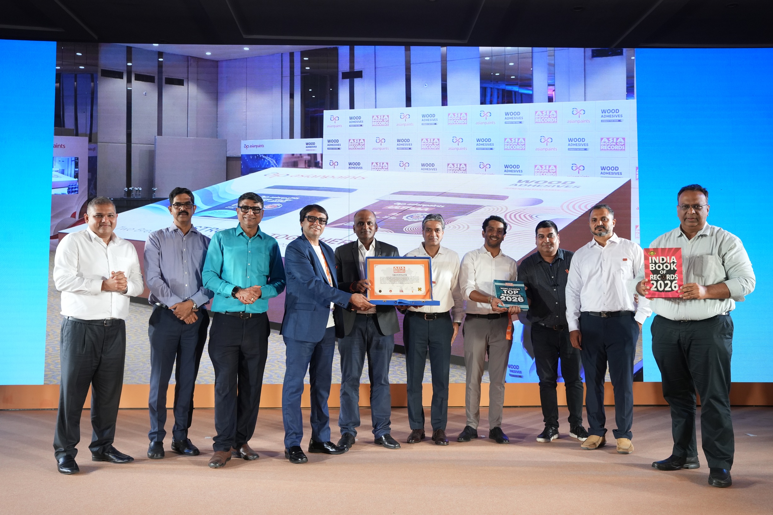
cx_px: 386
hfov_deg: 57.2
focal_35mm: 33
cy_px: 258
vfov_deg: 40.0
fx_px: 709
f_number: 6.3
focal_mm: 33
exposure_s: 1/160
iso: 2000
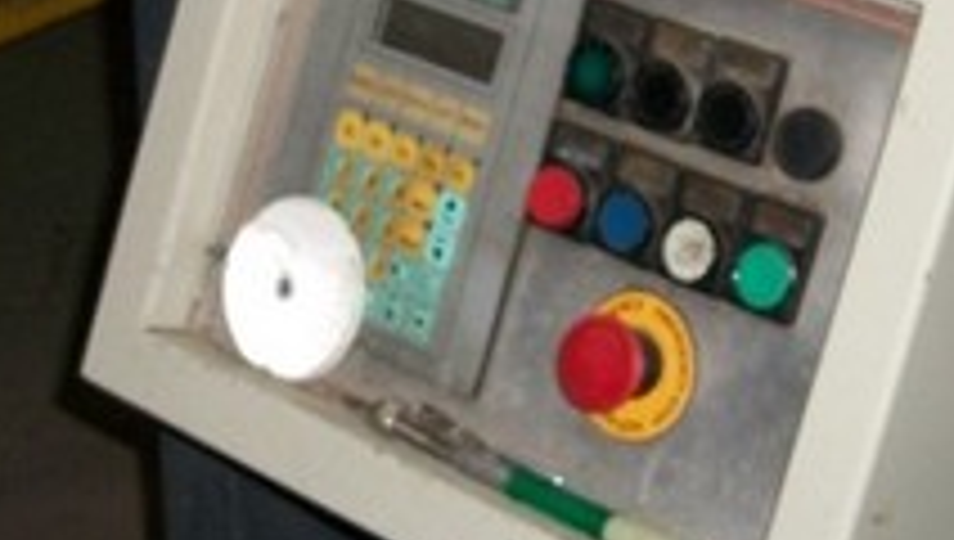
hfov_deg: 20.3
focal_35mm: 105
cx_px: 536
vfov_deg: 11.5
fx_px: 2660
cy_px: 63
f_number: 2.9
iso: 80
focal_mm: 5.7
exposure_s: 1/30
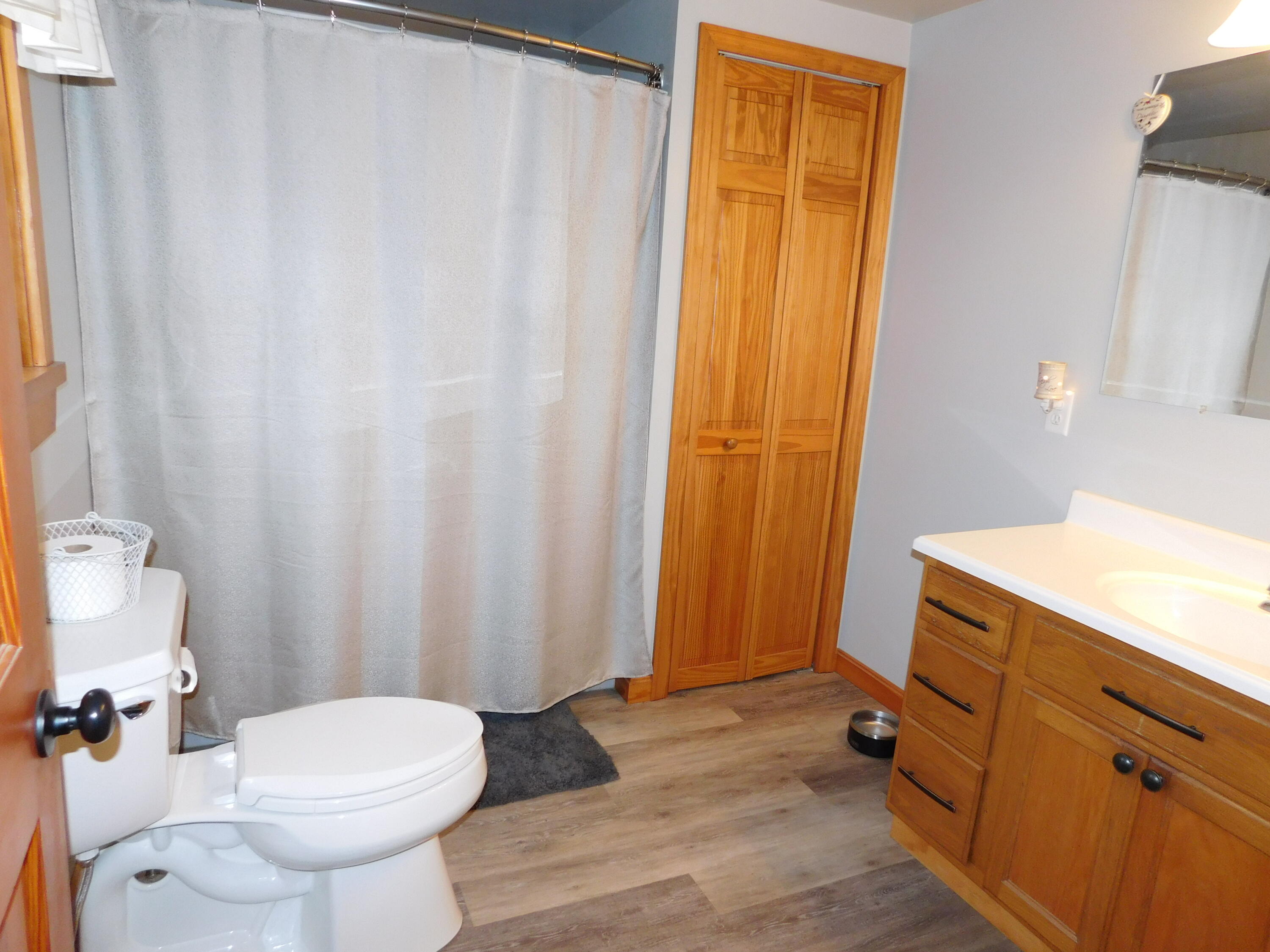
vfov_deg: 58.9
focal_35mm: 23
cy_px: 476
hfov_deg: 73.9
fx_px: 844
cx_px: 635
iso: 200
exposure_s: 1/30
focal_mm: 4
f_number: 3
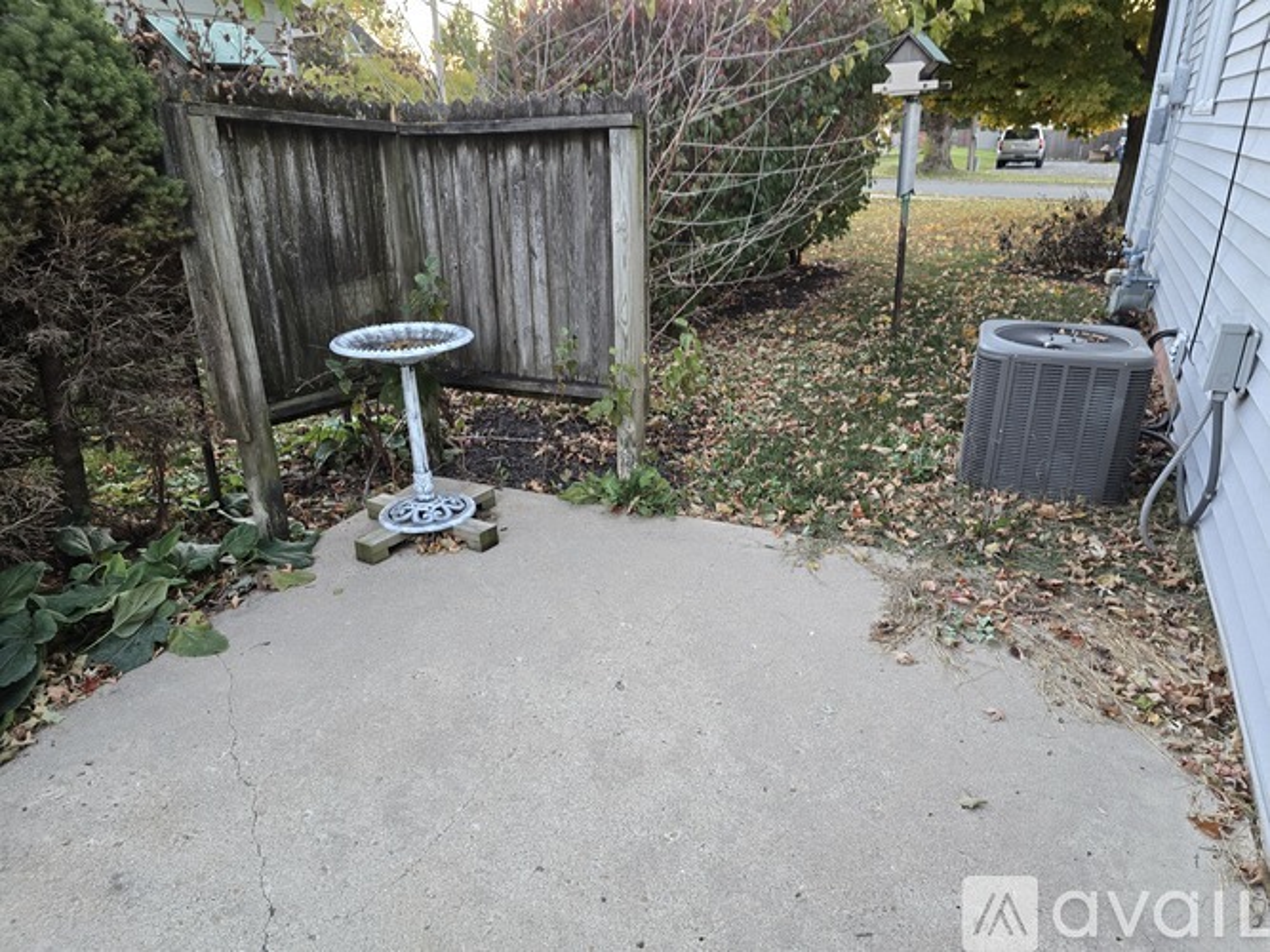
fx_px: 844
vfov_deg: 58.9
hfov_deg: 73.9
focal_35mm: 23
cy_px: 476
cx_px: 635
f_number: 1.7
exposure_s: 1/120
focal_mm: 6.3
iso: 400
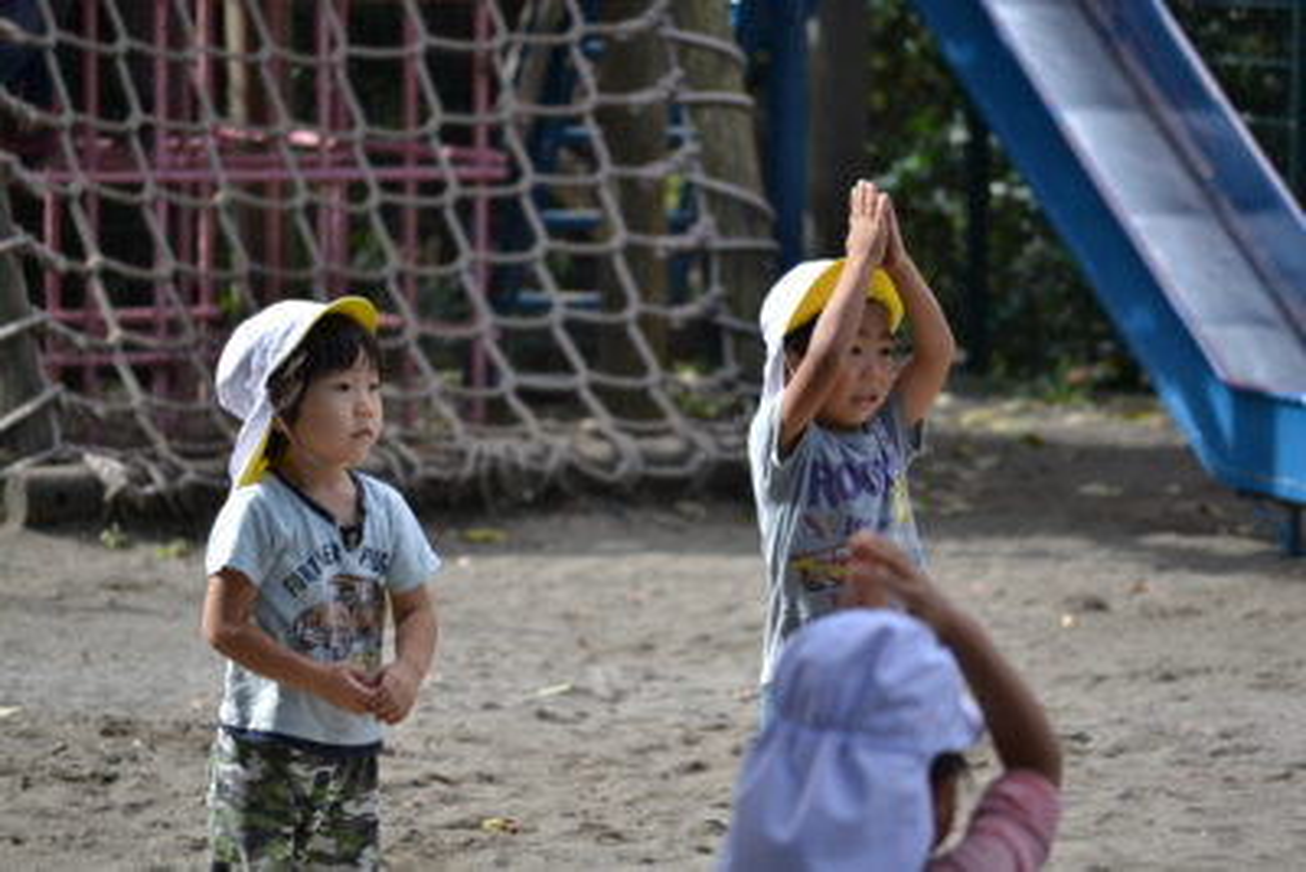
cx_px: 653
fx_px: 9798
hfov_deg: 7.6
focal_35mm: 270
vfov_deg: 5.1
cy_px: 436
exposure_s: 1/500
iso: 220
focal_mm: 180
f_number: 5.6
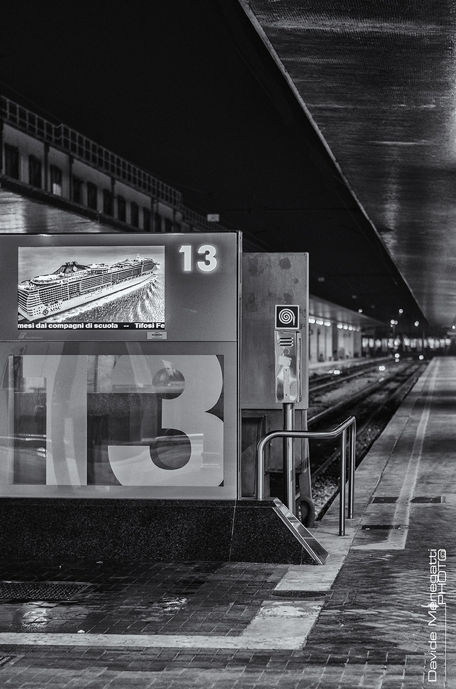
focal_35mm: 75
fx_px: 1431
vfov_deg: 27.0
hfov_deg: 18.1
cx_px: 228
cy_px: 344
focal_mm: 50
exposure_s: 1/40
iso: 640
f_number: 2.2
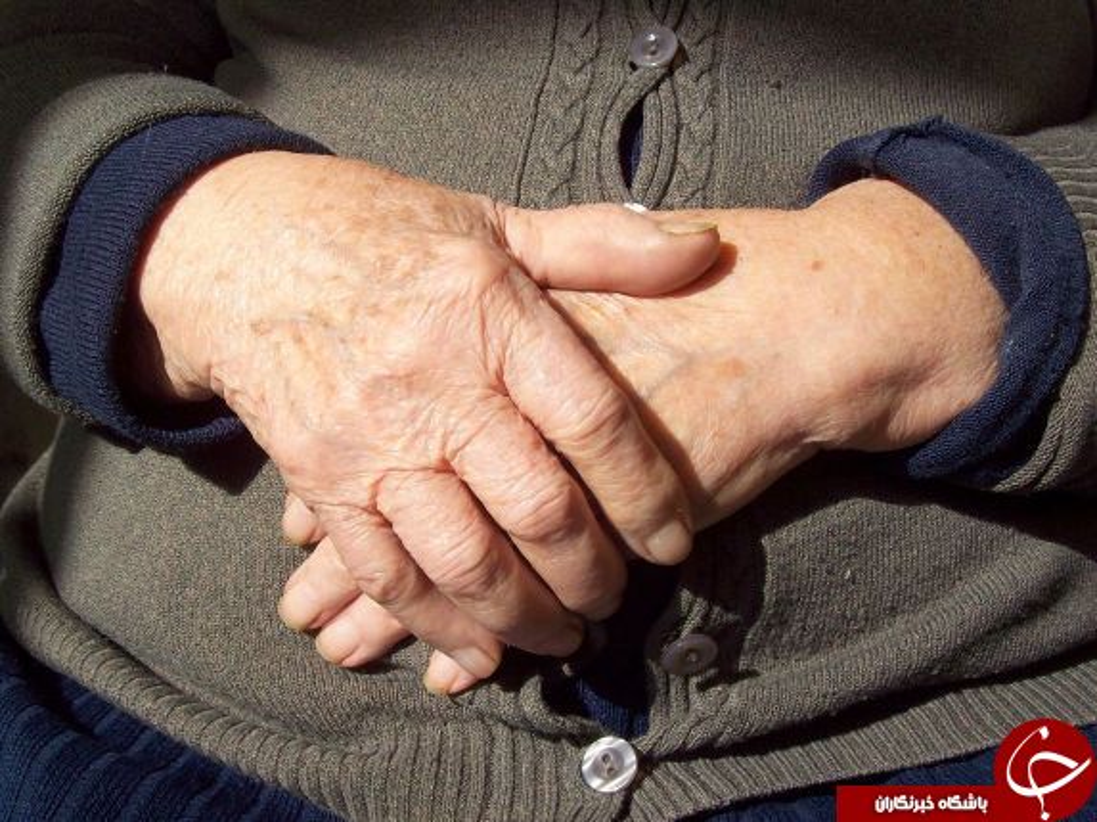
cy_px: 411
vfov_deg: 32.1
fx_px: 1425
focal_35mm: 45
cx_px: 548
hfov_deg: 42.1
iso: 80
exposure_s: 1/345
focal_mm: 7.6
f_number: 5.4
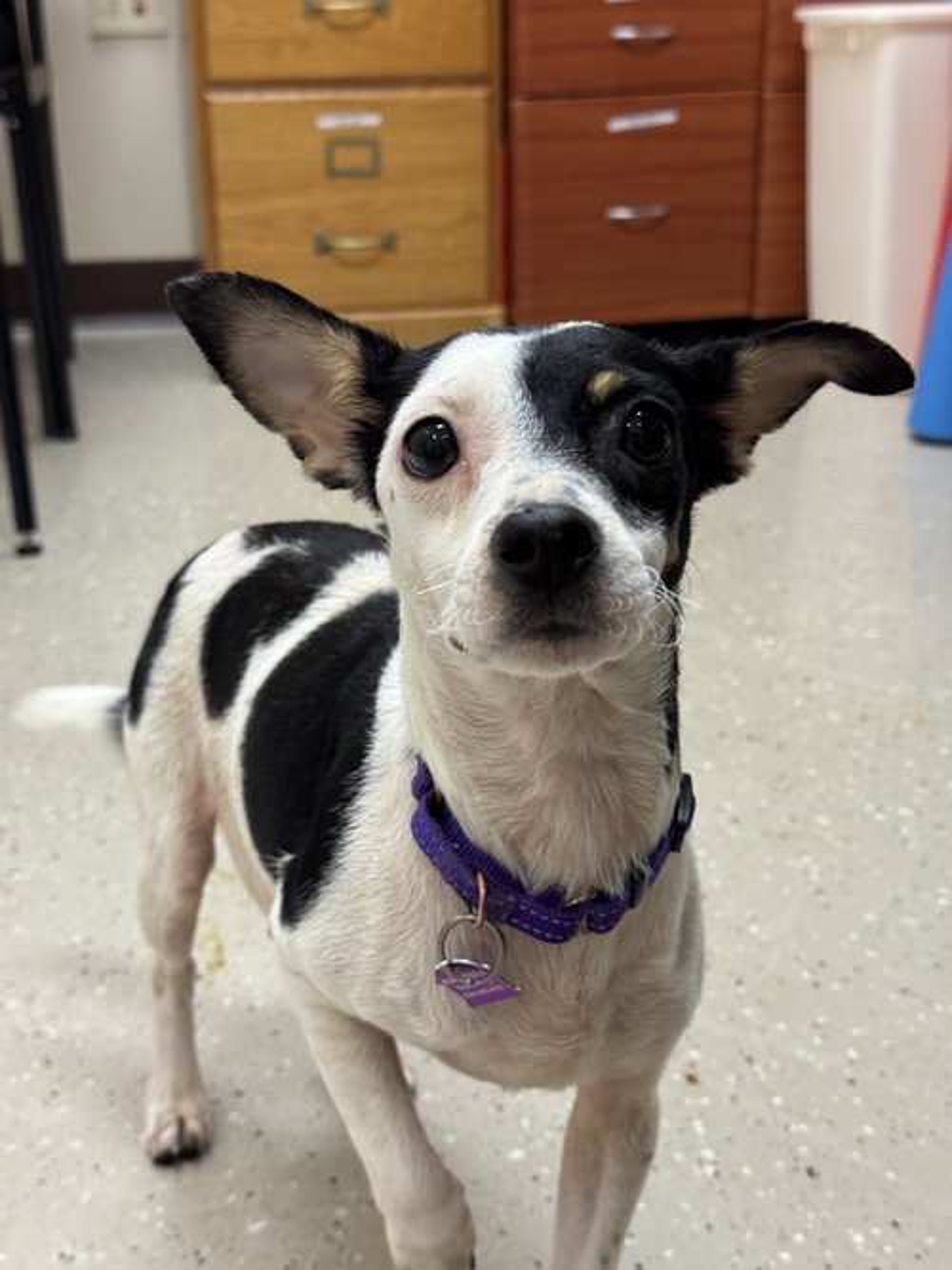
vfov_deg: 39.7
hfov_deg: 30.3
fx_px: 1761
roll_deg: +1.1
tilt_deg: -20.6
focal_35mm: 48
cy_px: 635
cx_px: 476
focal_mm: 6.76
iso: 200
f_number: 1.78
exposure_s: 1/60
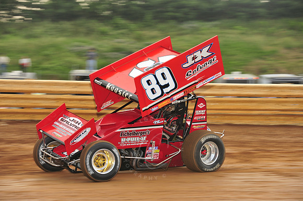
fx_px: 1220
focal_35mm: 145
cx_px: 152
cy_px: 100
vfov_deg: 9.5
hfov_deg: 14.2
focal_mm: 145
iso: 640
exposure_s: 1/320
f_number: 7.1
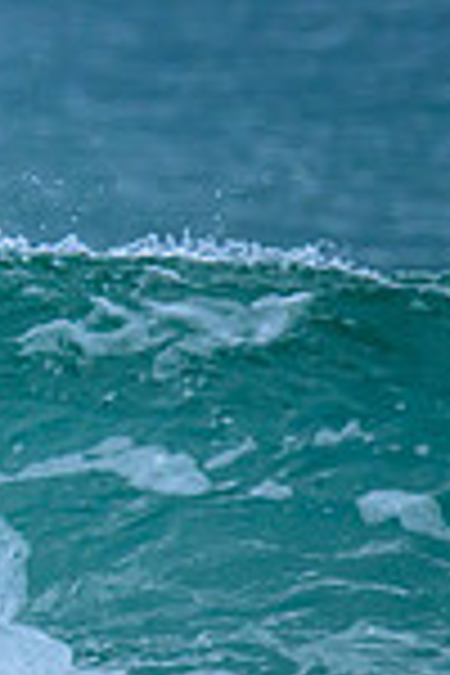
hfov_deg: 0.5
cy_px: 298
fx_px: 55627
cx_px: -1042
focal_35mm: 2967
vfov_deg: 0.7
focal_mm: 560
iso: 1400
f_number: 8
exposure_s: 1/2000
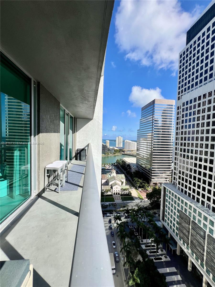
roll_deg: -2.0
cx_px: 108
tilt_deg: -3.1
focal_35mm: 13
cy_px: 144
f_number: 1.8
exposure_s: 1/2481
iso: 32
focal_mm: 1.57
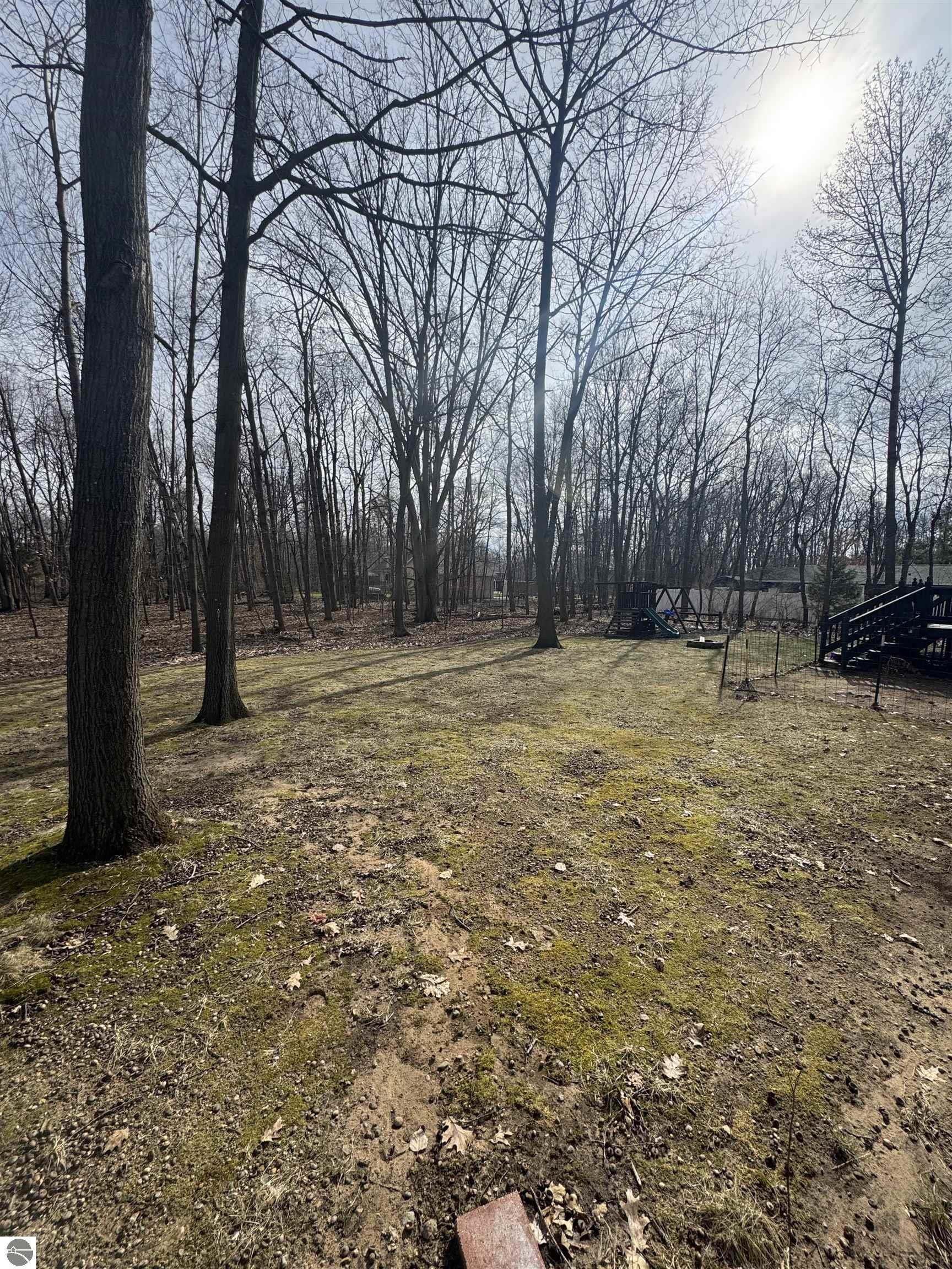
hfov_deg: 85.7
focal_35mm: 14
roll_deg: -0.8
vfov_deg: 102.1
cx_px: 476
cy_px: 634
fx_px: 513
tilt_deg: -4.8
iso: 50
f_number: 2.2
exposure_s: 1/1880
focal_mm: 2.22
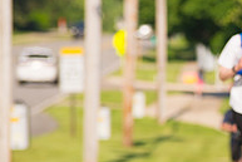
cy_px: 89
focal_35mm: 601
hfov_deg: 3.4
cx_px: 356
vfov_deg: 2.3
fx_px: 4043
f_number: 5.6
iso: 400
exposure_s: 1/2000
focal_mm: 200
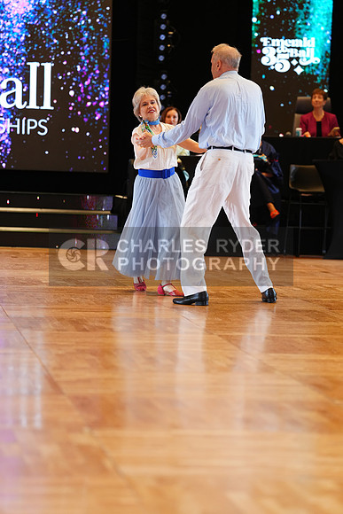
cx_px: 172
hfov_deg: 9.2
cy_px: 257
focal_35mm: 150
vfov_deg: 13.7
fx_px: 2142
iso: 1250
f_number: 3.5
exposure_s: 1/200
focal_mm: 150
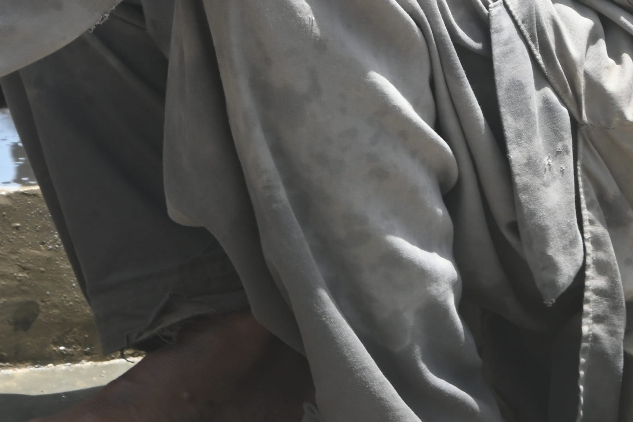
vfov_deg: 5.6
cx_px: 12
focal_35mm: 242
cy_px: -170
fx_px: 4254
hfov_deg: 8.5
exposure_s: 1/160
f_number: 6.3
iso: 100
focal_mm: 50
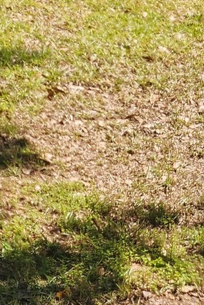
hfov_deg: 9.2
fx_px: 1096
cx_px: -335
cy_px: -256
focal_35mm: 129
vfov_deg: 14.0
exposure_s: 1/449
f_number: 1.8
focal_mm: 6.4
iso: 12
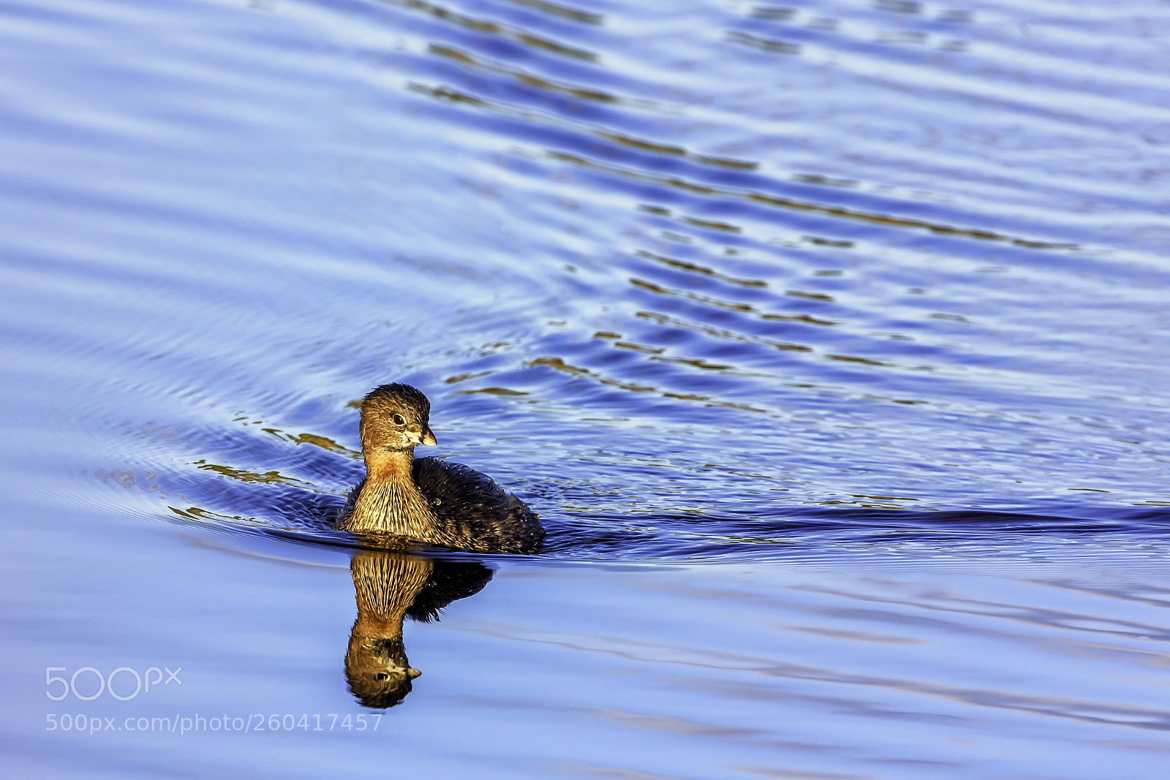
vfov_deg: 1.6
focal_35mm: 850
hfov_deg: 2.4
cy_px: 390
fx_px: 27625
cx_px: 585
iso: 640
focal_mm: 850
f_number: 11
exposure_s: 1/640
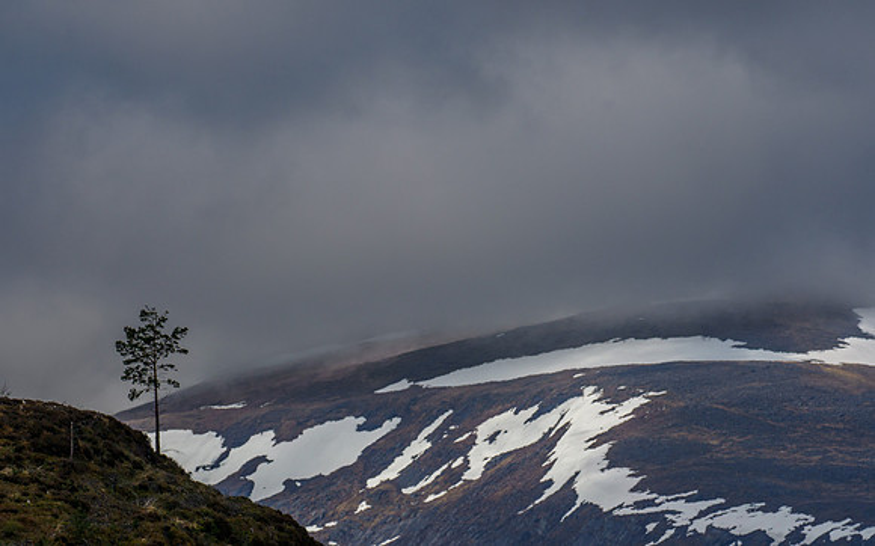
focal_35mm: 637
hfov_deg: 3.3
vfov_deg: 2.1
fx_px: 15186
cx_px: 438
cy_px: 301
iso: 200
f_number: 5
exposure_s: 1/3200
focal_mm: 300
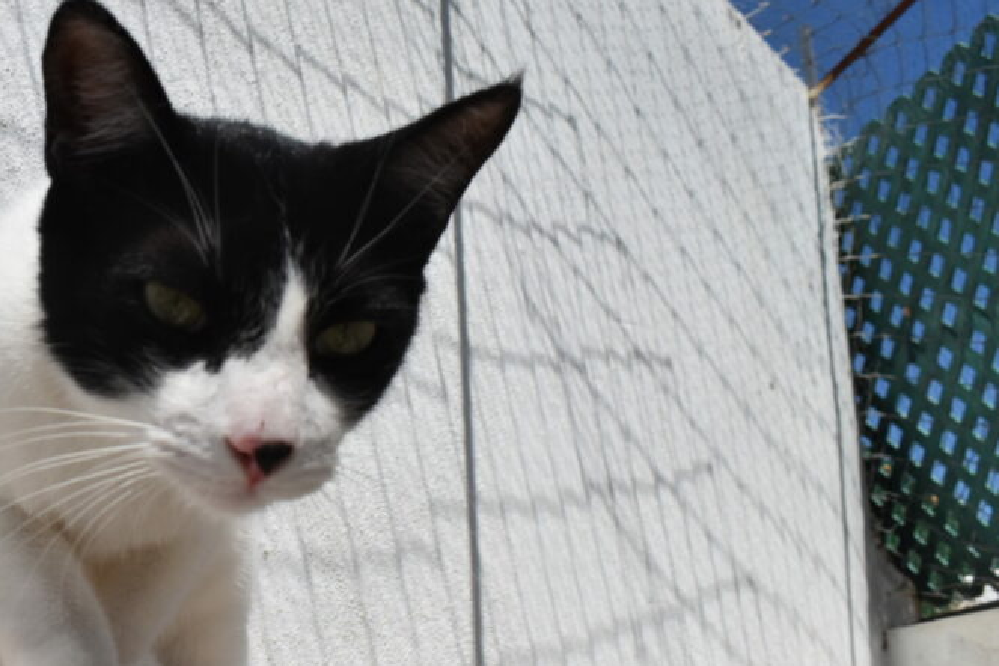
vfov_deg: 25.9
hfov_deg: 36.8
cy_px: 444
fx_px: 1443
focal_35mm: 52
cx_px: 190
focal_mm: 20
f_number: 8
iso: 400
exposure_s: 1/2000
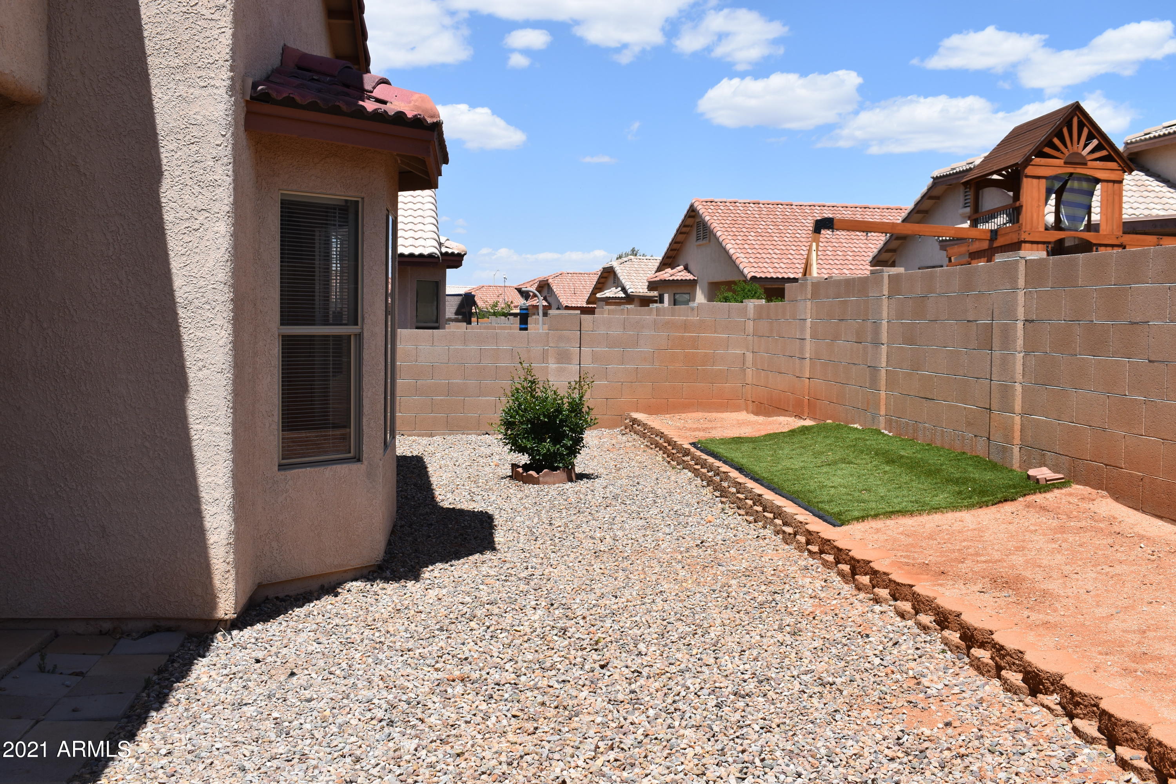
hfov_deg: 51.3
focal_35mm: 38
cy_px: 392
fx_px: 1225
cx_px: 588
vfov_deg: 35.5
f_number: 9
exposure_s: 1/320
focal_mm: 25
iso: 100
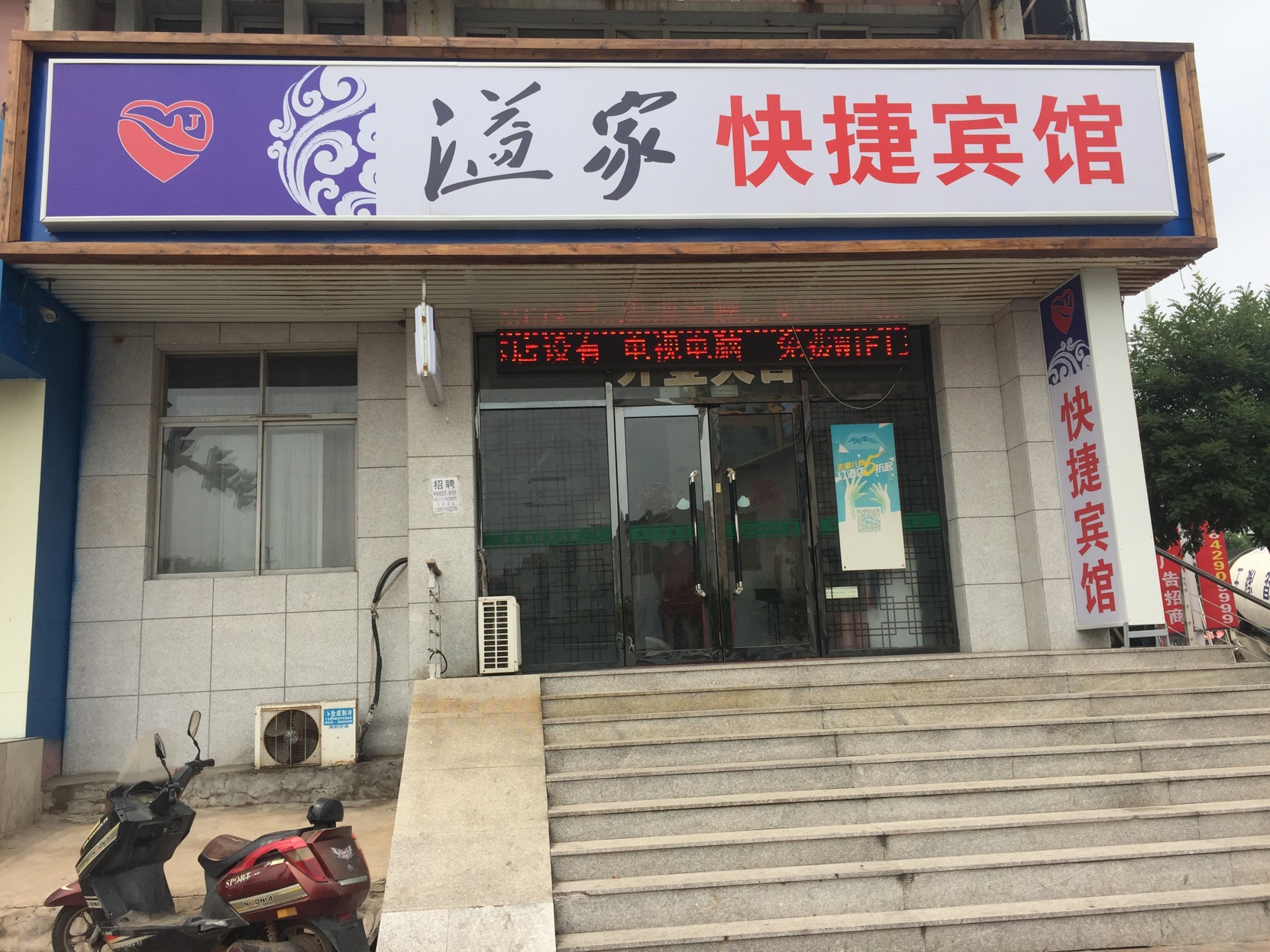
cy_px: 476
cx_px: 635
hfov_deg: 61.7
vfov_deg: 48.2
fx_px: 1064
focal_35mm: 29
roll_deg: +1.7
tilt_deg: +10.6
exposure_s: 1/1464
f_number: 2.2
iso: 32
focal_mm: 4.15
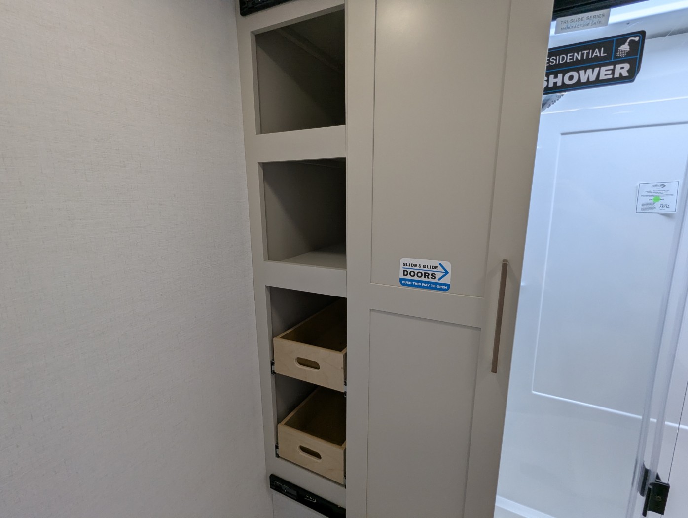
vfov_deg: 78.2
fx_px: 318
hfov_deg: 94.4
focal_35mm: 16
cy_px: 259
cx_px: 344
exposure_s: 1/231
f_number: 2.2
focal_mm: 2.35
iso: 56
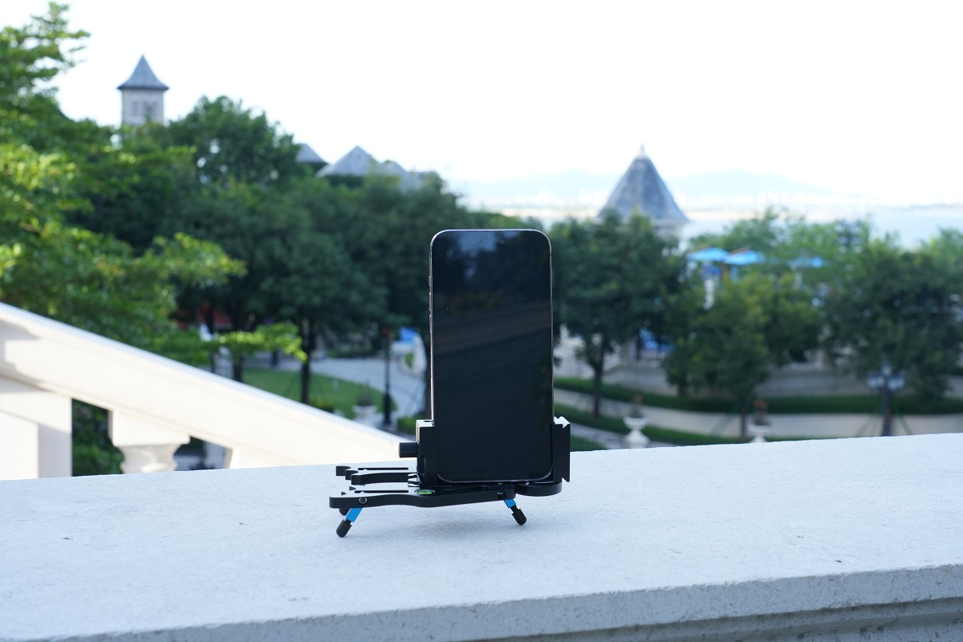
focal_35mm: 54
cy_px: 321
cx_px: 482
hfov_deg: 36.9
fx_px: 1444
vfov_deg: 25.1
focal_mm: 54
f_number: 11
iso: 800
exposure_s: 1/125
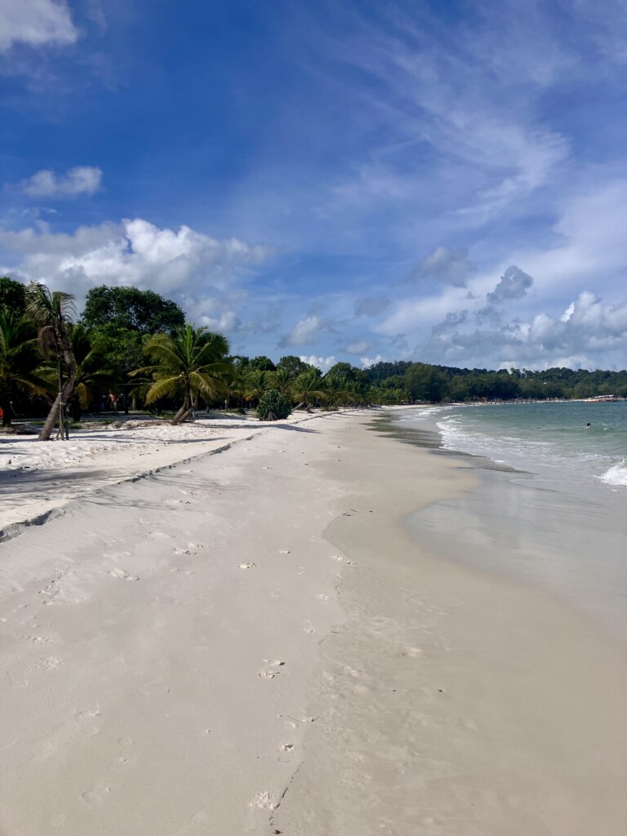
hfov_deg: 49.7
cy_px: 418
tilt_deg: -0.9
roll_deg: +1.5
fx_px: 676
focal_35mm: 28
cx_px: 314
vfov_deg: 63.4
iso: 32
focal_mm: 3.99
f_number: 1.8
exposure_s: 1/5405
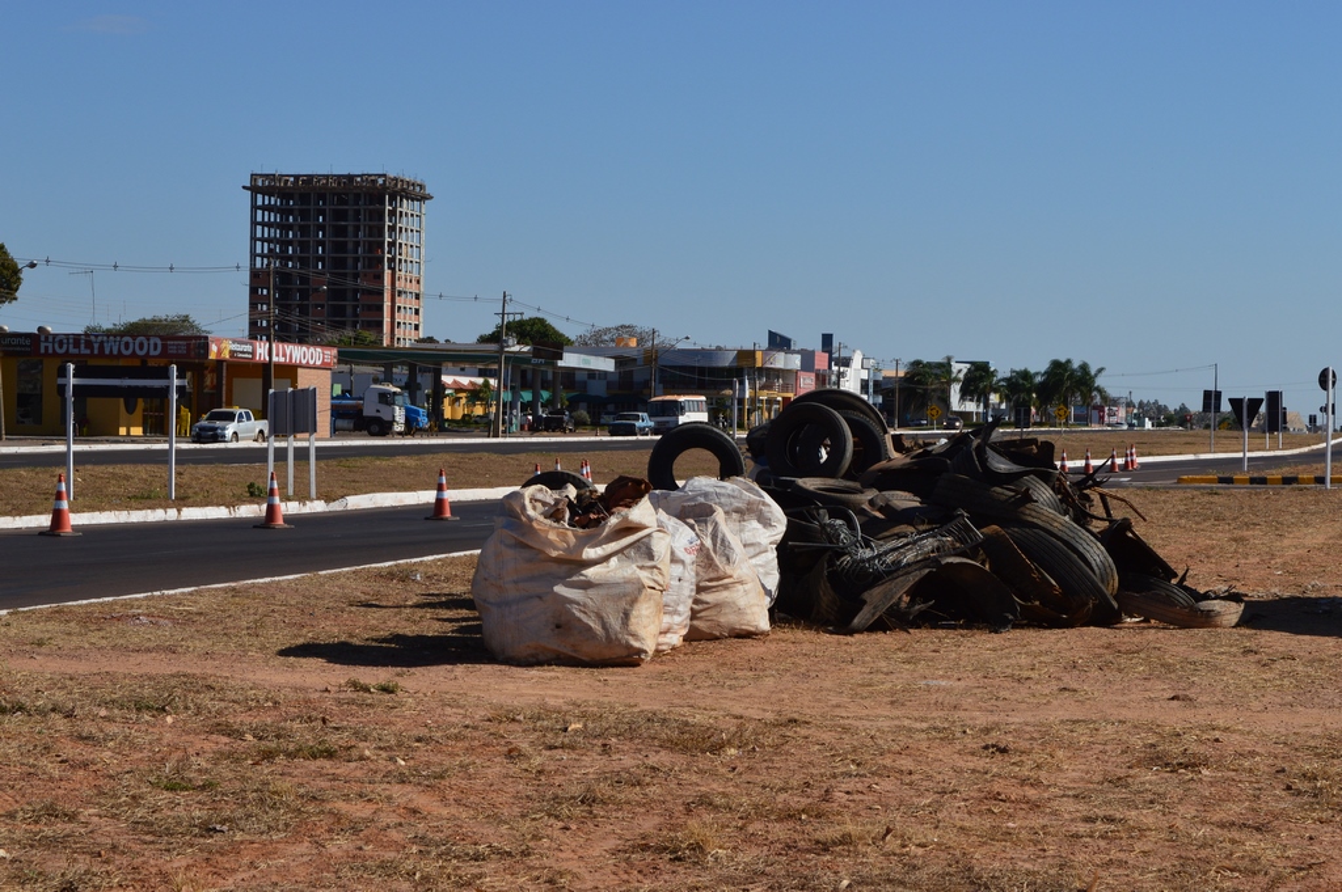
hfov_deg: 24.6
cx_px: 671
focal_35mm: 82
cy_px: 446
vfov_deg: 16.5
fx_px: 3073
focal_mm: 55
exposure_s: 1/500
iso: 250
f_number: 11
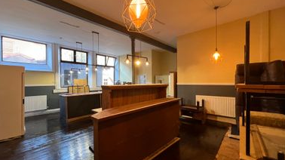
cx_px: 136
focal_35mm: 15
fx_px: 113
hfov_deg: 103.0
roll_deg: +0.9
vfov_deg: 70.4
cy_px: 82
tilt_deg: +1.1
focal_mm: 1.57
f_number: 1.8
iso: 320
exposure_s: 1/50
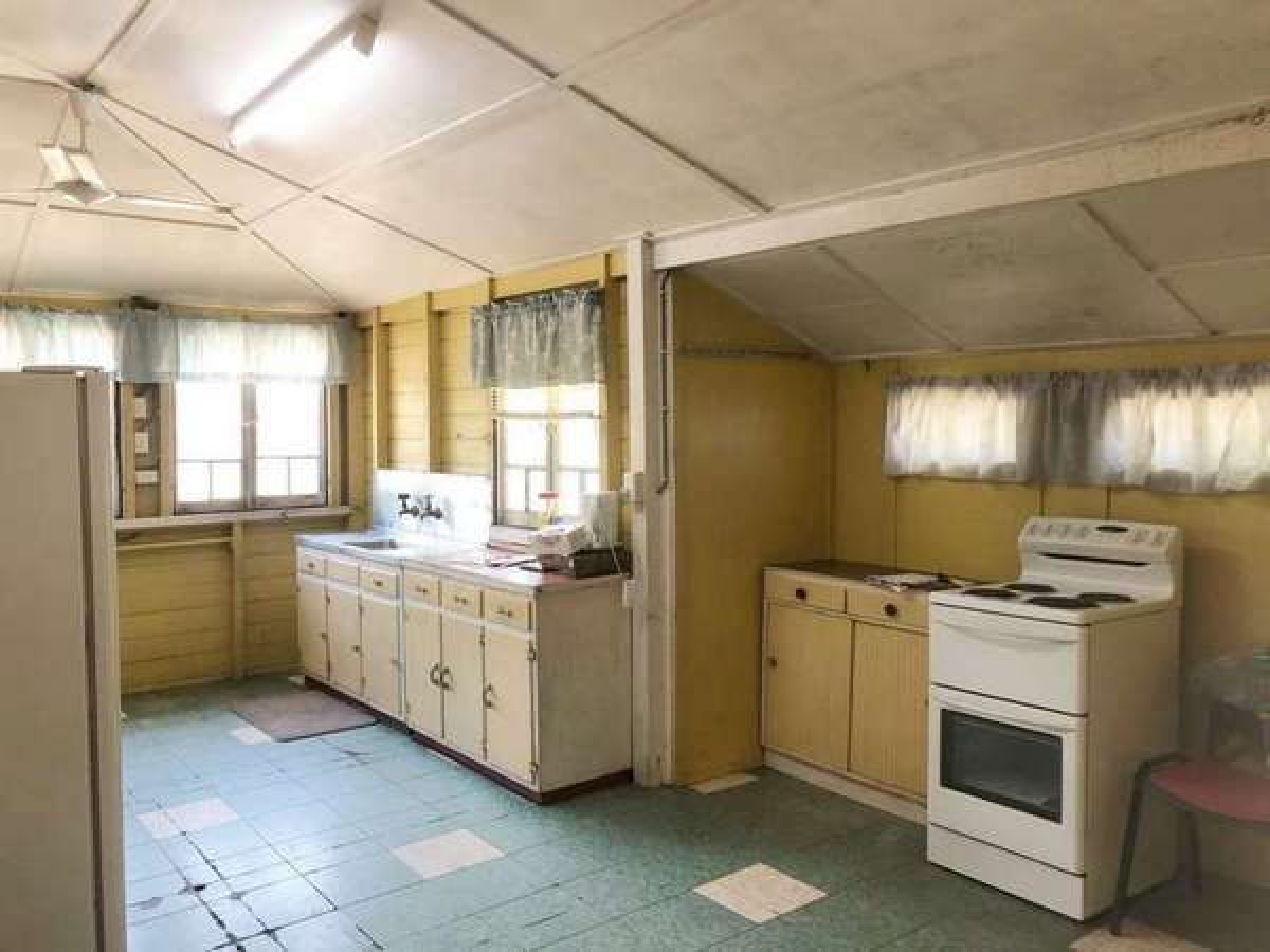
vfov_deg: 49.7
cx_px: 635
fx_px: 1027
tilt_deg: -3.0
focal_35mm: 28
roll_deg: +0.4
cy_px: 476
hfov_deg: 63.4
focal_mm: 3.99
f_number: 1.8
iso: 40
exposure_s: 1/33
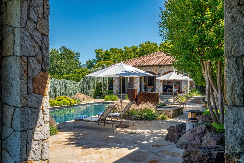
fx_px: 237
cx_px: 122
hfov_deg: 54.4
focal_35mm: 35
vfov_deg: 37.9
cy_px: 82
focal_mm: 35
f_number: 11
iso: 400
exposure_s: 1/250
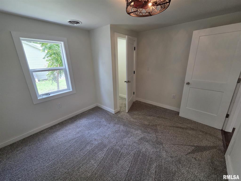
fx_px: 91
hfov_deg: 106.2
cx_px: 120
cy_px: 90
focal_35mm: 13
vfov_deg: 89.9
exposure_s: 1/120
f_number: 2.2
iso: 200
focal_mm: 2.2
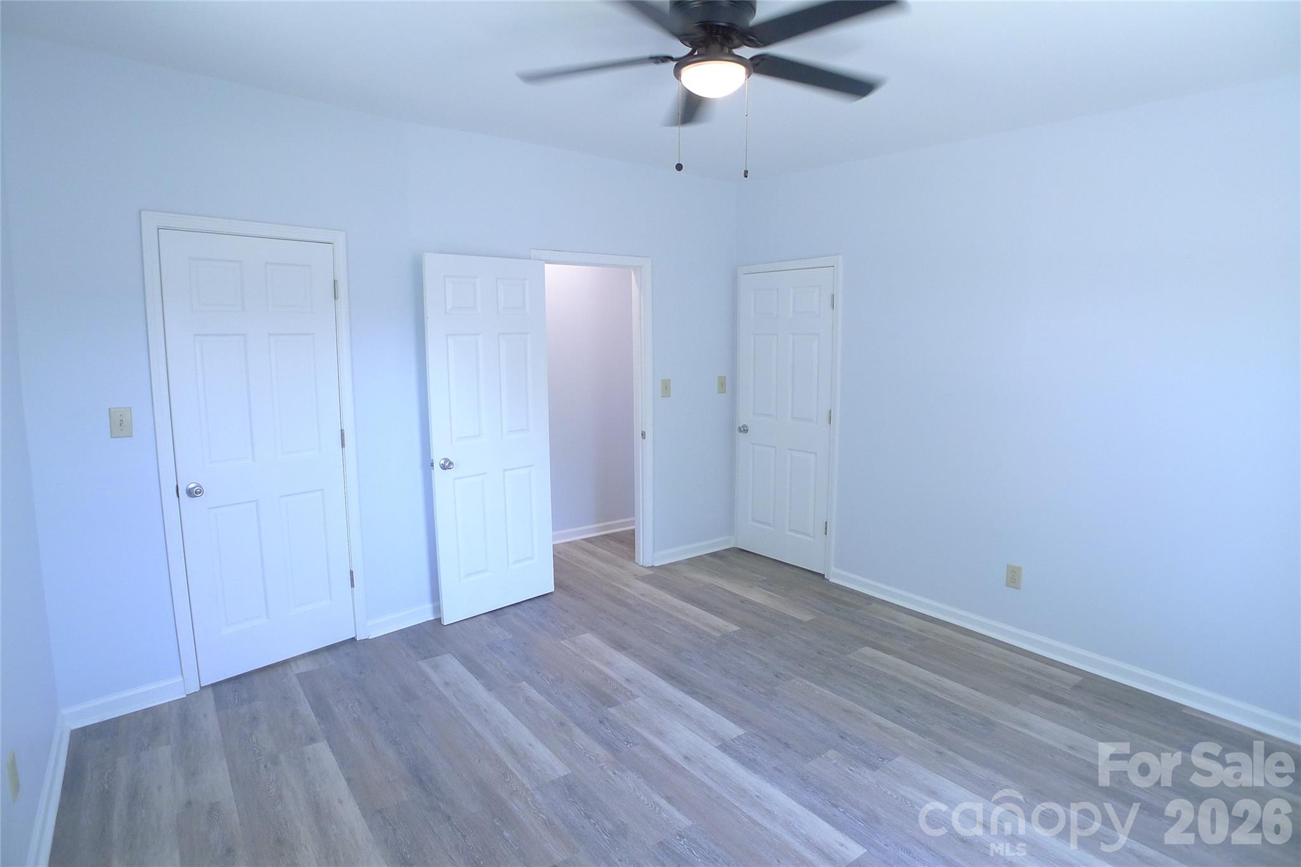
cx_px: 650
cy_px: 434
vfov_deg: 53.1
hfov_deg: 73.7
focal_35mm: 24
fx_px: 867
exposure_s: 1/60
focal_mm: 5.1
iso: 250
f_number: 2
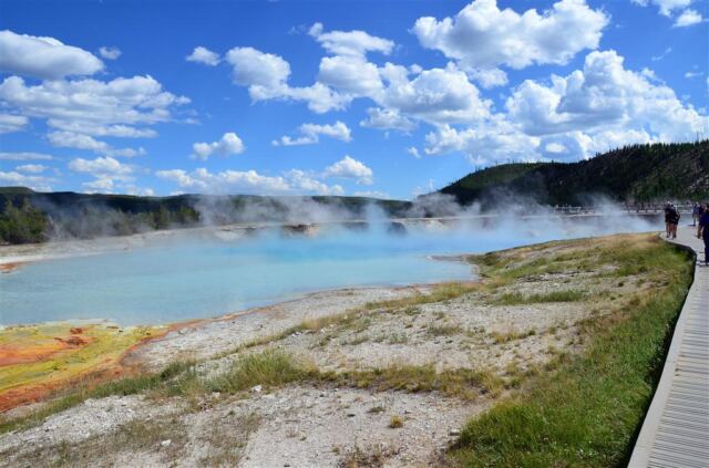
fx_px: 530
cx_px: 354
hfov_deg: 67.5
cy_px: 234
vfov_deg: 47.7
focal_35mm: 27
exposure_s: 1/500
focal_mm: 18
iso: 200
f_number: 11
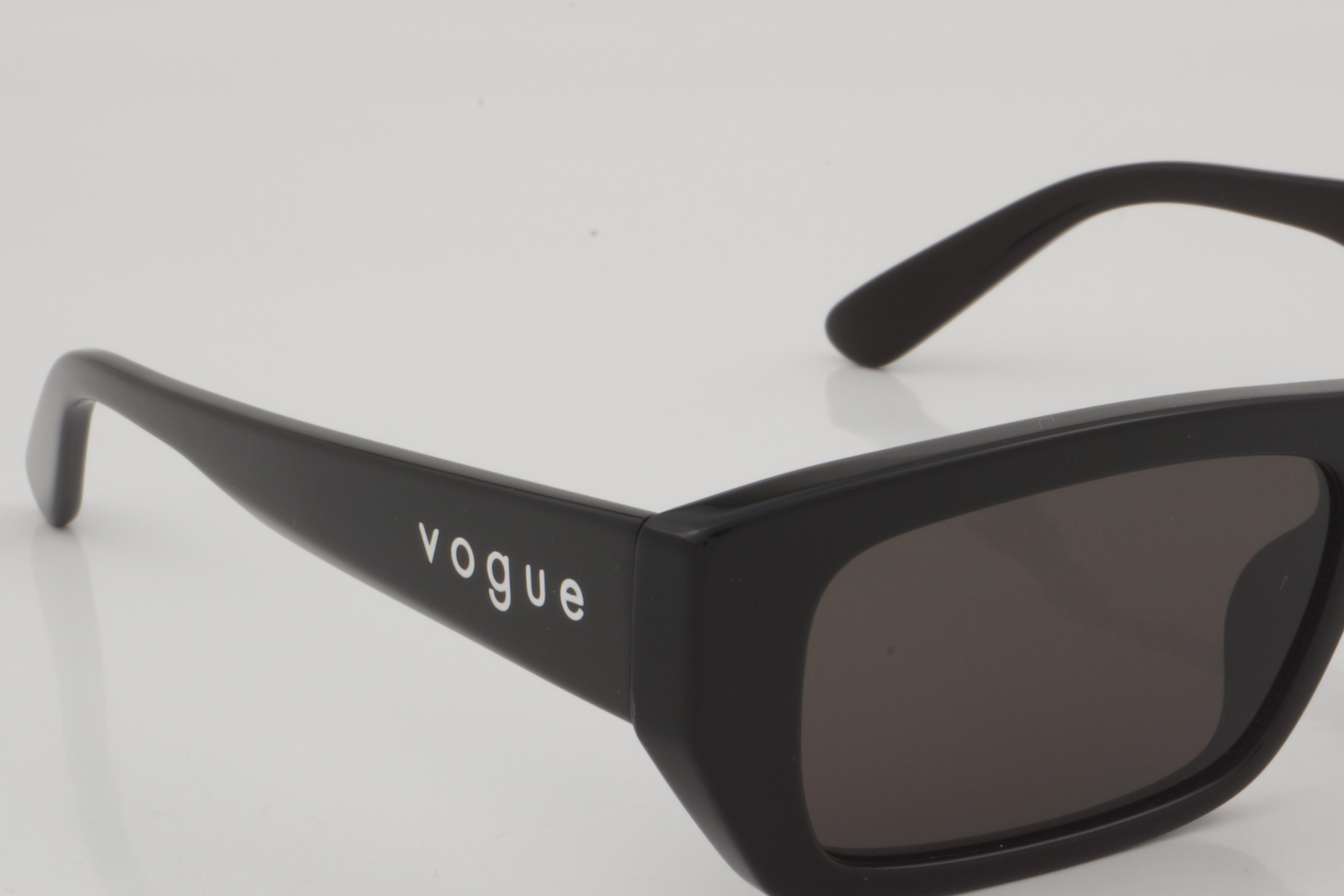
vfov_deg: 12.5
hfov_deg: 18.7
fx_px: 4069
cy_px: 600
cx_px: 952
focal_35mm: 109
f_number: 32
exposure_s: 1/3
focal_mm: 50
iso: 100
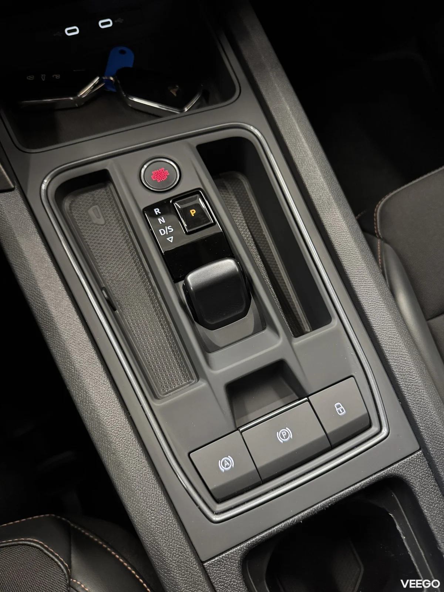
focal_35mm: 24
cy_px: 296
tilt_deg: -62.1
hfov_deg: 56.8
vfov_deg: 71.6
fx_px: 410
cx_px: 222
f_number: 1.78
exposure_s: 1/60
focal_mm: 6.76
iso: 800
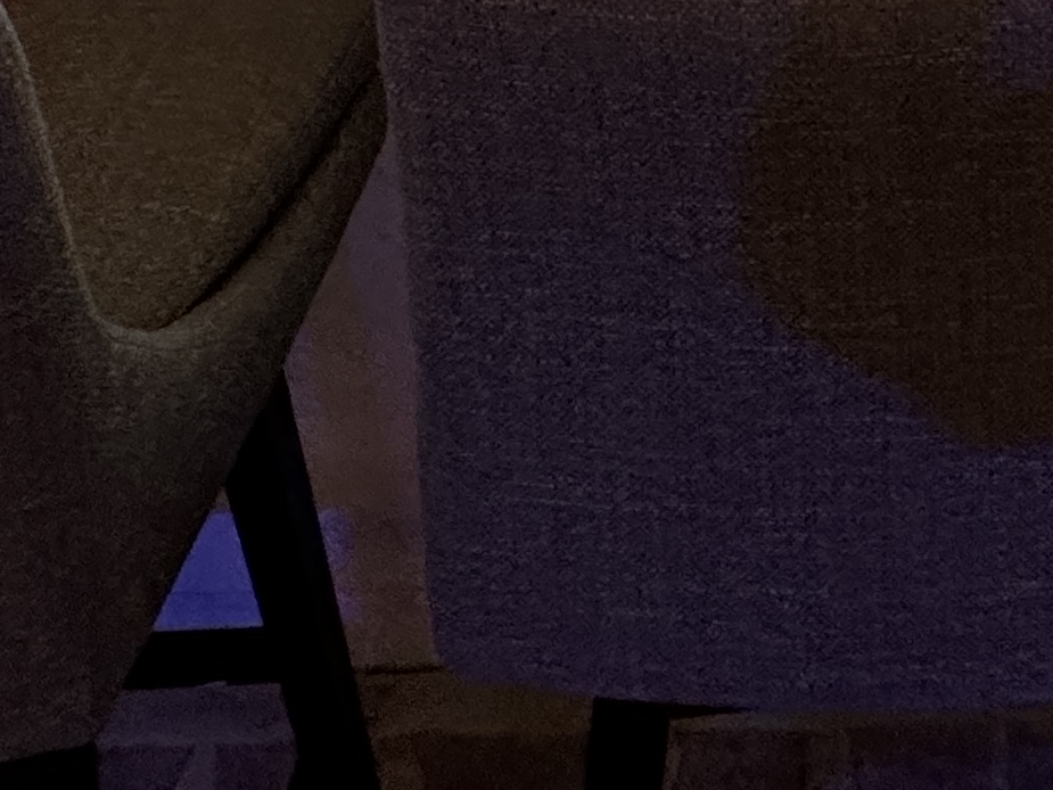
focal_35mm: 61
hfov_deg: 30.1
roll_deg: +0.1
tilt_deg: -4.9
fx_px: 1856
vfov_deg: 16.5
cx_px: 976
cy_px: -896
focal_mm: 2.22
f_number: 2.2
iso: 200
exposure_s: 1/60
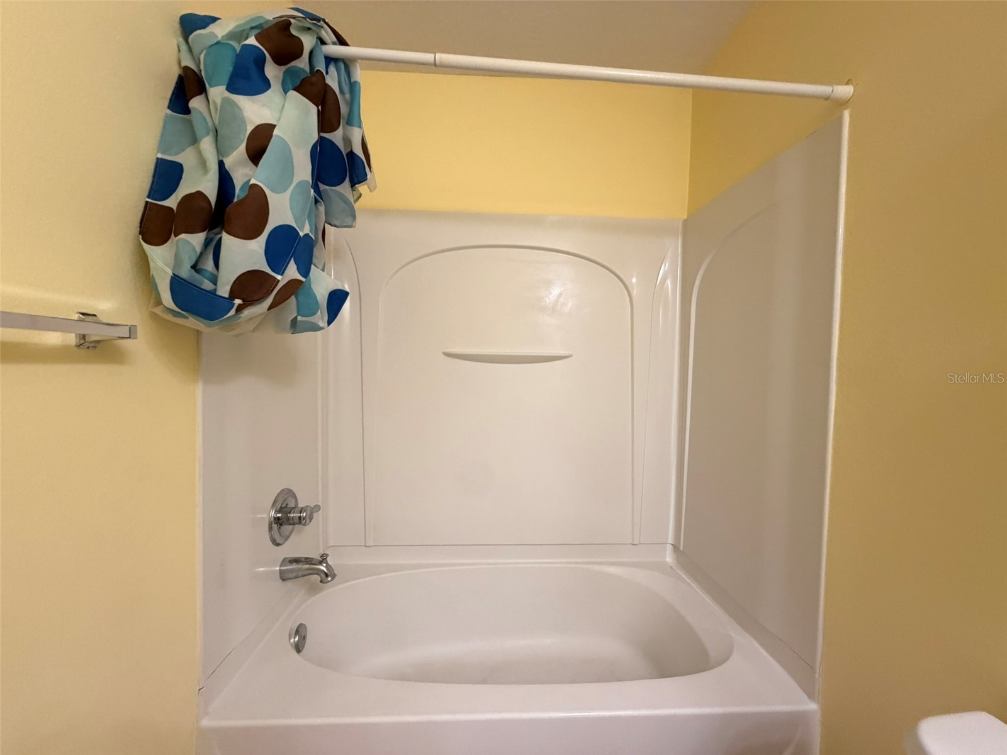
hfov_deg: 102.1
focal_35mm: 14
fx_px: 407
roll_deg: +1.7
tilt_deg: +0.2
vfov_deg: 85.7
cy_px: 378
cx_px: 504
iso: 250
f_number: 2.2
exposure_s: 1/120
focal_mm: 2.22
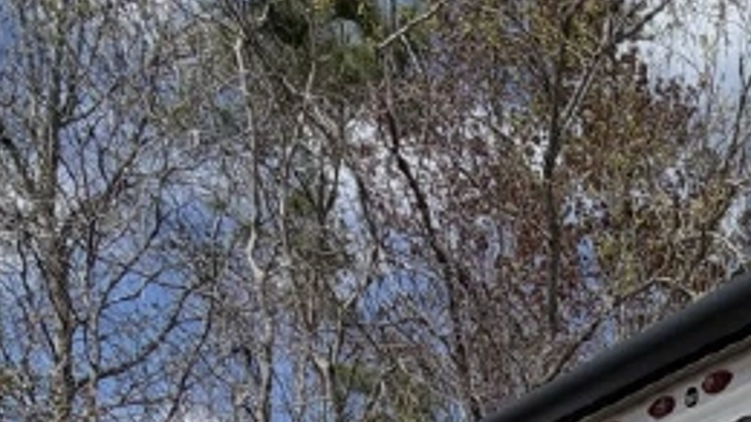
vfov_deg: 17.4
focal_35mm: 47
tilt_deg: -4.2
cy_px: 864
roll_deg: +1.9
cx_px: 867
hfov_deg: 35.8
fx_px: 936
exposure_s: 1/1235
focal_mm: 2.22
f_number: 2.2
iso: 20
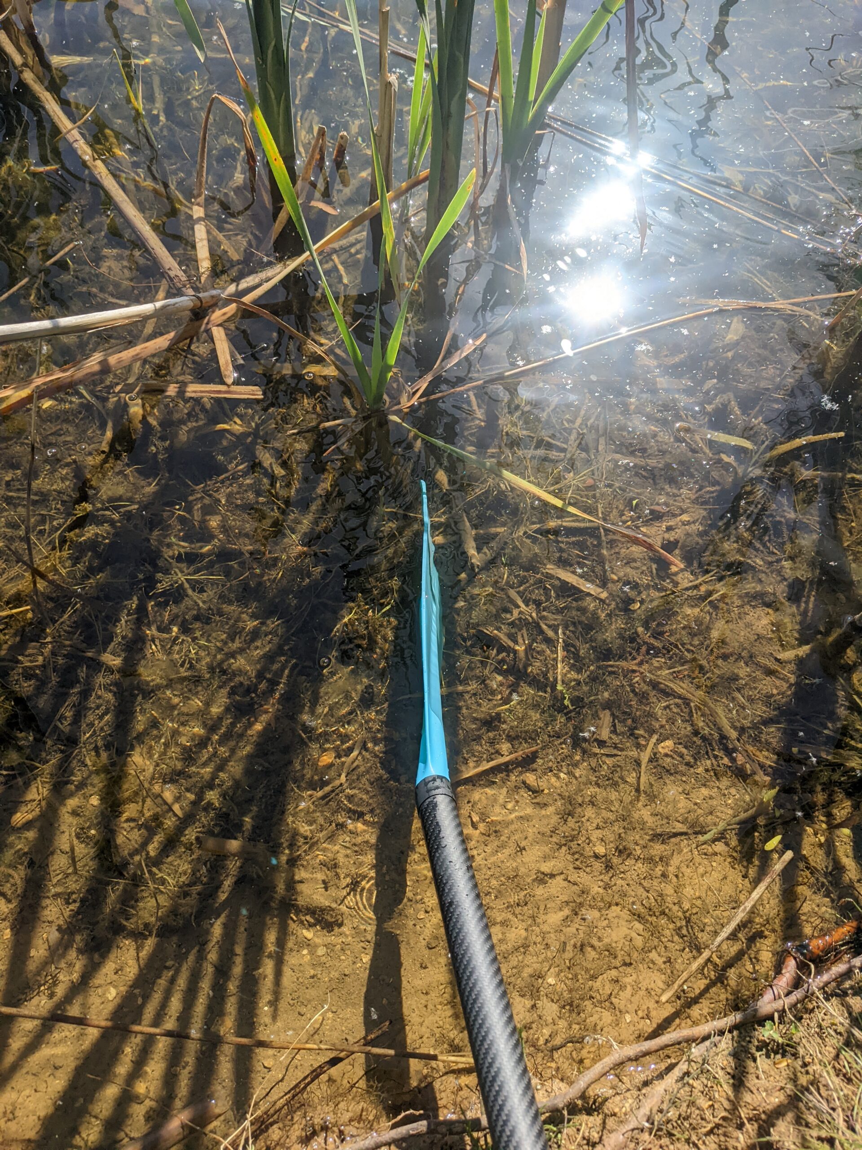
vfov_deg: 65.3
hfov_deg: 51.4
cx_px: 431
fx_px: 896
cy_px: 575
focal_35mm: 27
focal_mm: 4.38
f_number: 1.73
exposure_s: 1/2347
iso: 53
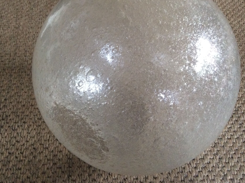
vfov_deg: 35.7
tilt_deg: -53.5
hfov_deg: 46.8
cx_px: 111
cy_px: 71
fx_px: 283
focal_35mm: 40
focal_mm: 3.3
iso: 200
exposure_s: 1/25
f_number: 2.4
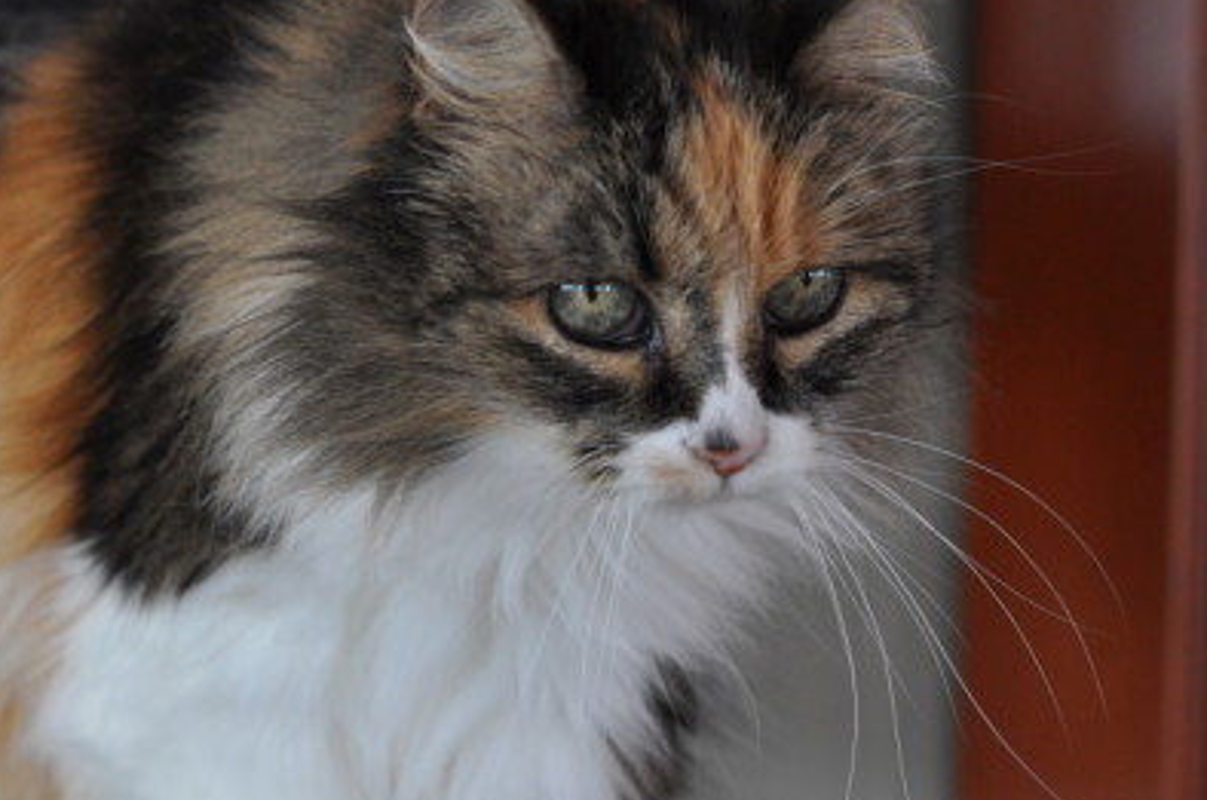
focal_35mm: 118
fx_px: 3948
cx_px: 343
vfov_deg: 11.6
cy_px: 397
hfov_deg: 17.3
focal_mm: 50
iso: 640
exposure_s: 1/60
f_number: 4
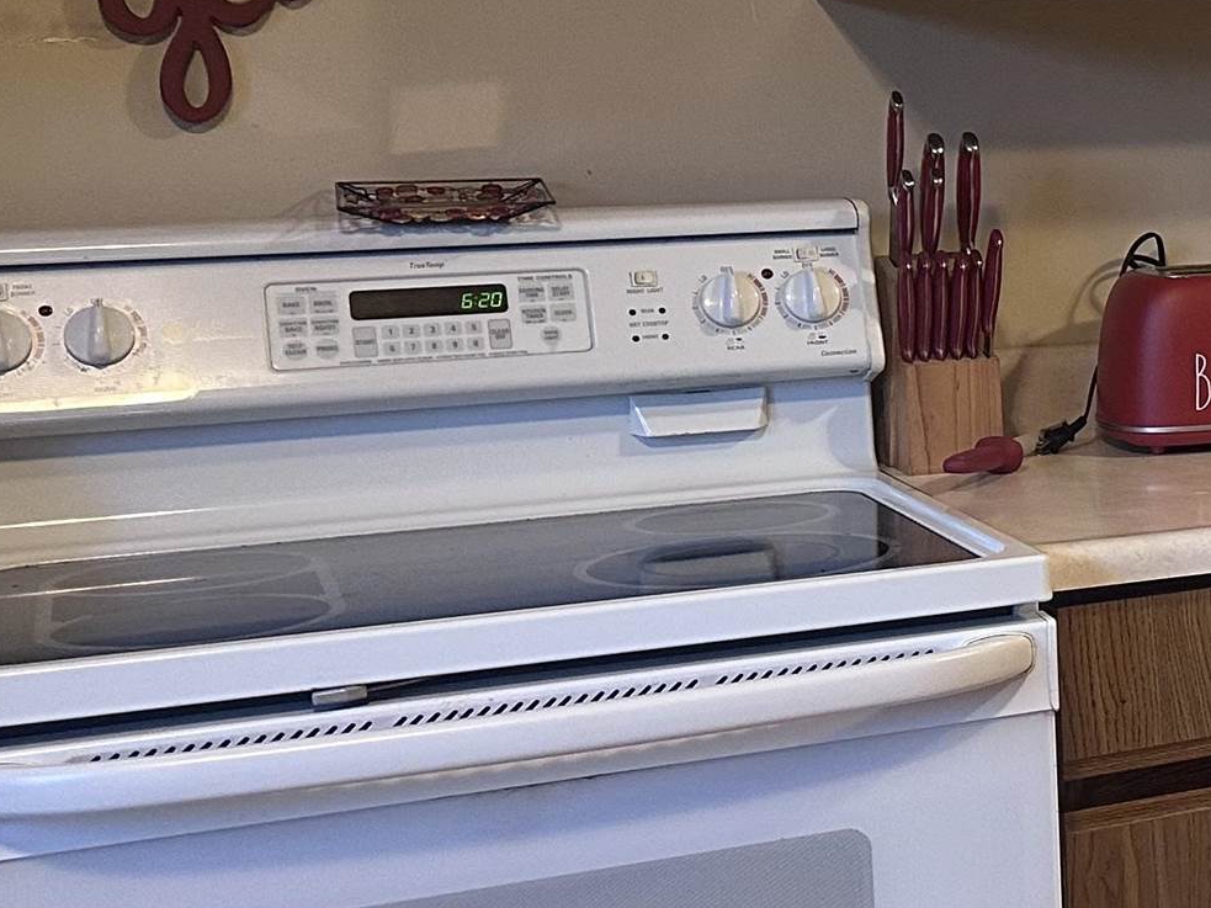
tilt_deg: -6.9
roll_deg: +0.0
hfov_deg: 21.3
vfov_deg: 19.6
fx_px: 2623
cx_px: 1877
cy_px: 338
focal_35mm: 75
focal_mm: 6.86
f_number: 1.78
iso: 320
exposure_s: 1/60
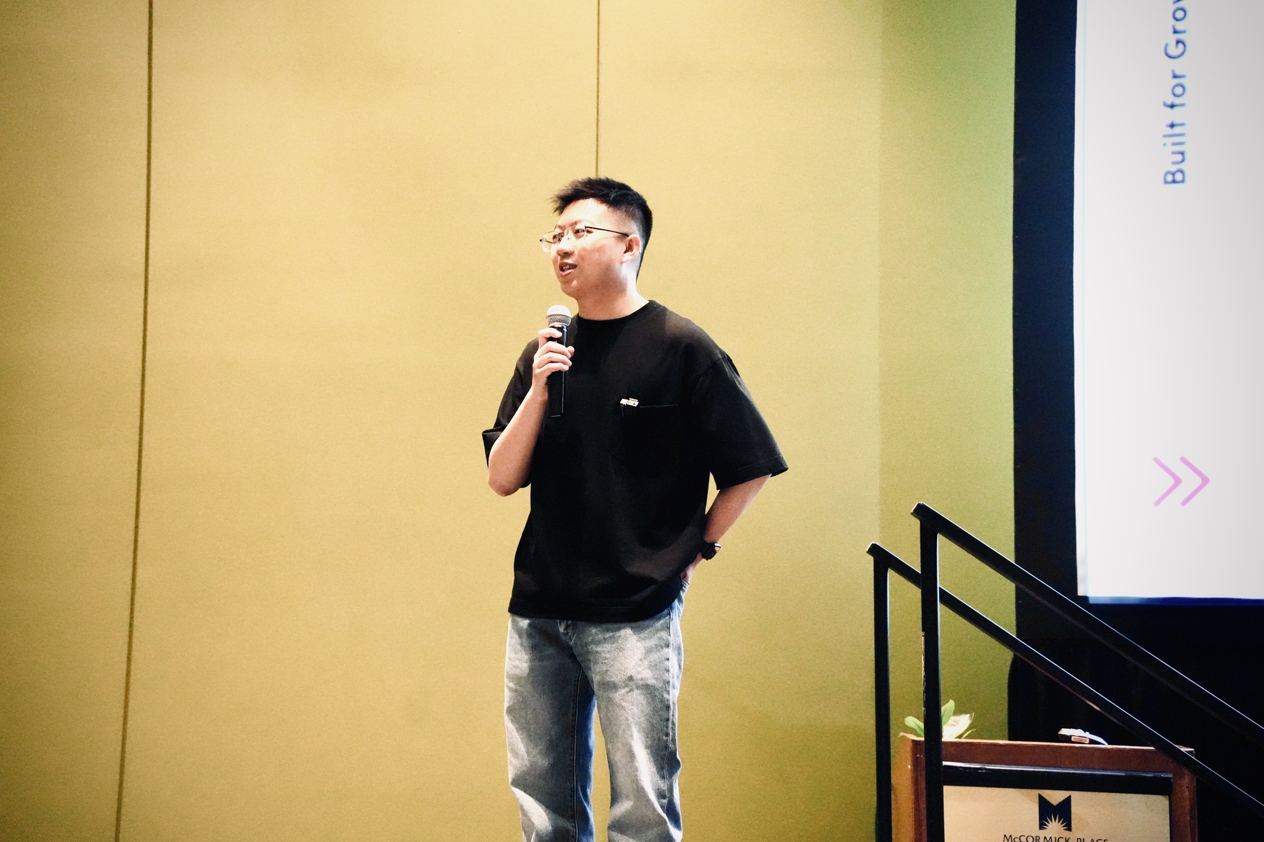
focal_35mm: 70
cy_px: 421
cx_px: 632
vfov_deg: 19.5
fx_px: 2458
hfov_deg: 28.8
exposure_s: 1/100
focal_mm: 70
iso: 12800
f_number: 4
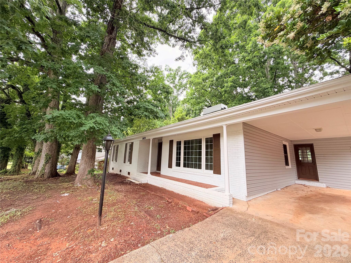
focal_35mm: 14
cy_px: 132
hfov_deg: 102.1
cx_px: 176
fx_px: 142
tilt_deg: +11.3
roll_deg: -2.1
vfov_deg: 85.7
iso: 64
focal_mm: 2.22
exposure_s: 1/141
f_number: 2.2
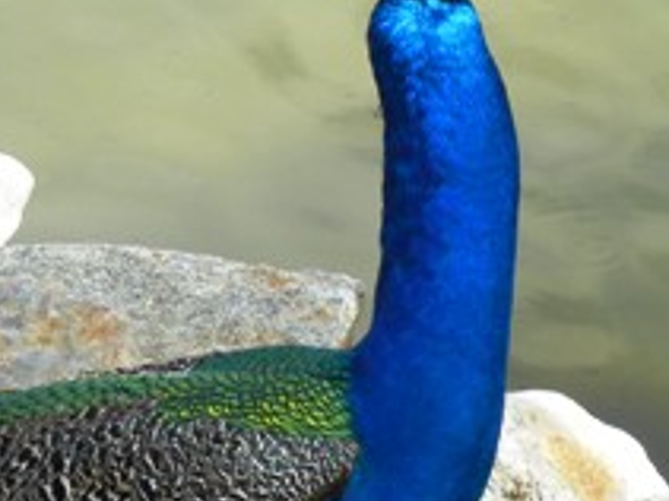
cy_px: 289
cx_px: 282
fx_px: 6335
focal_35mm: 328
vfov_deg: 4.5
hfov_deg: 6.0
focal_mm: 24
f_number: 4.6
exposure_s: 1/530
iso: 160
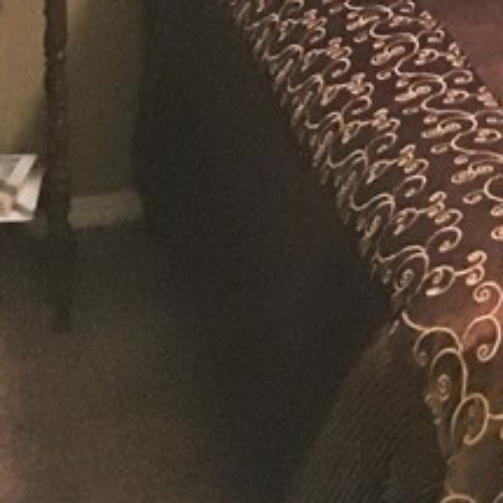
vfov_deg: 13.2
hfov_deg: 13.6
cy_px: -330
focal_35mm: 122
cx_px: 700
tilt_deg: -7.7
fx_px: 2006
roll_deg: +0.2
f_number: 2.2
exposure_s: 1/15
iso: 320
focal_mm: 4.15
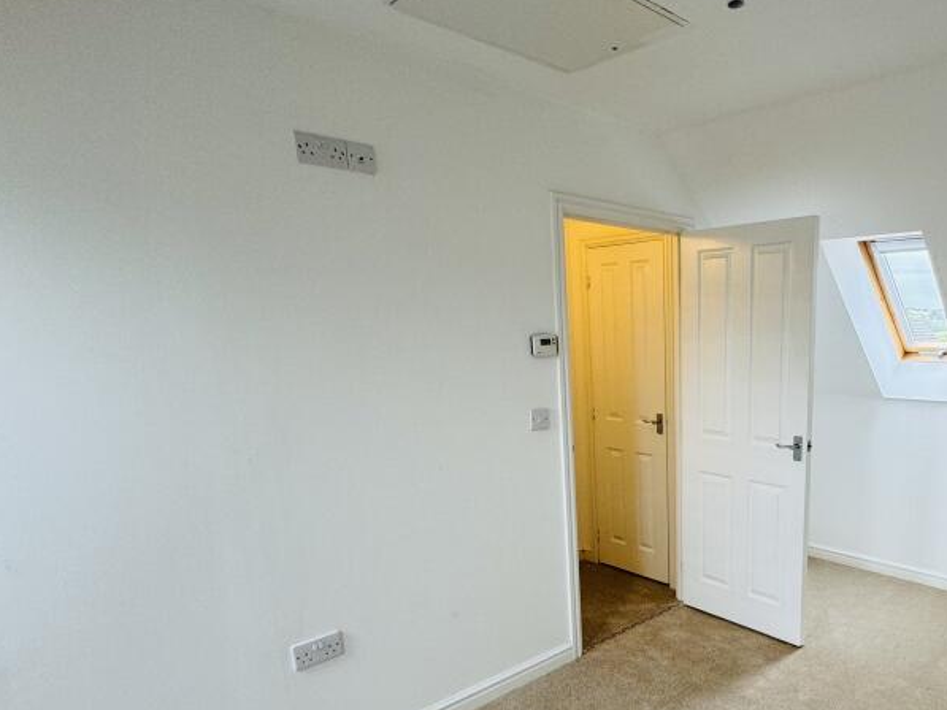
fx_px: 657
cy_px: 471
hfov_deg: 67.3
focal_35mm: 24
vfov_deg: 55.7
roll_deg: +0.2
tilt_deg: -12.7
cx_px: 703
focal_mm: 2.22
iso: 125
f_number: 2.2
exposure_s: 1/100
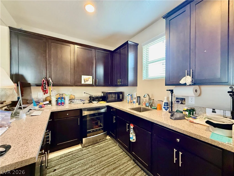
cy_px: 88
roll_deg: -0.2
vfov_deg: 85.7
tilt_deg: +0.2
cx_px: 117
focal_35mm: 14
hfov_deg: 102.1
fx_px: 95
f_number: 2.2
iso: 640
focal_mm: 2.22
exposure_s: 1/60
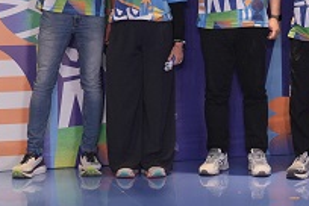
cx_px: 130
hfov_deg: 18.3
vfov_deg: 12.1
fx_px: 961
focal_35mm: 112
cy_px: -9
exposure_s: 1/200
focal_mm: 38
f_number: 4
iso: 1000
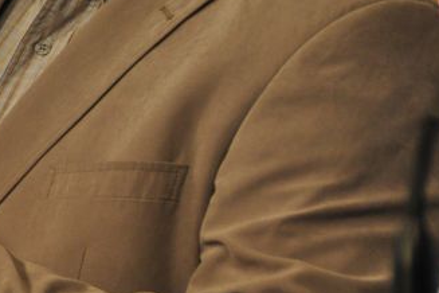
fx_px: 4784
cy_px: -28
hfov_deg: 5.2
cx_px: -144
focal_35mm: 392
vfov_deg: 3.5
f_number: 5.6
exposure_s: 1/125
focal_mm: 95
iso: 900
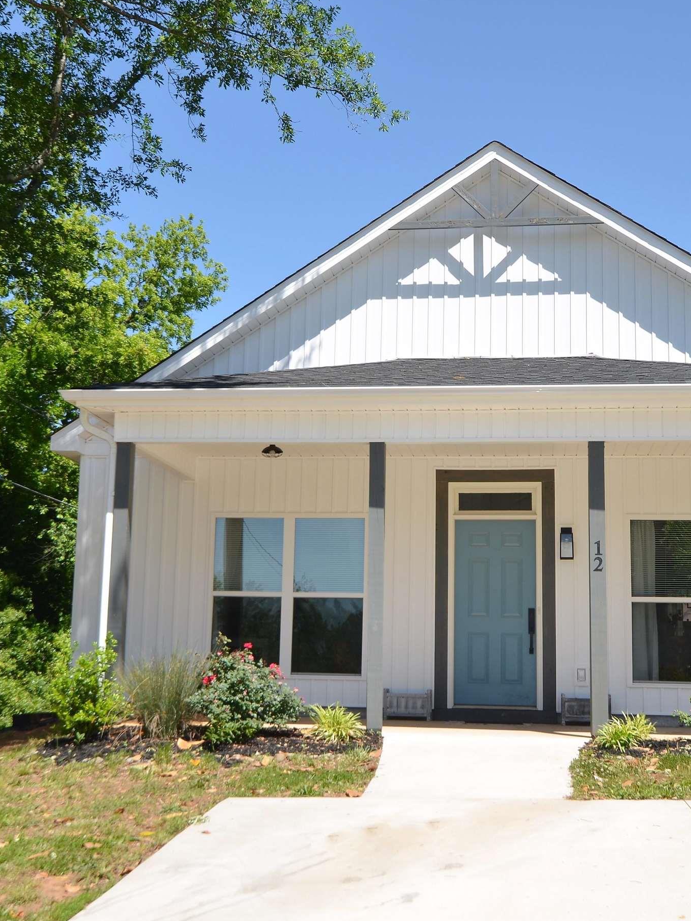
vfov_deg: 38.9
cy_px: 455
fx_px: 1304
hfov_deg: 29.7
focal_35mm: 49
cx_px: 350
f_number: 7.1
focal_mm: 20
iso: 100
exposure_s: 1/250
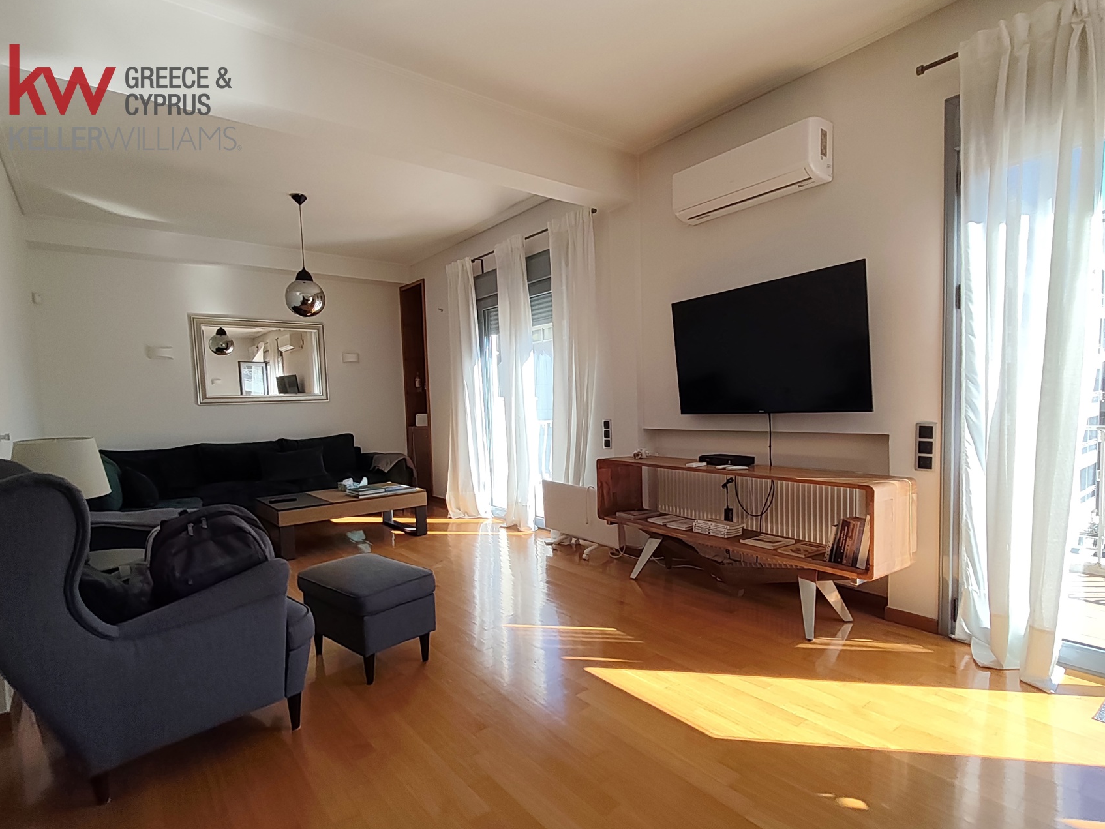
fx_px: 543
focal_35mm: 17
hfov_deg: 91.0
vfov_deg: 74.7
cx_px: 561
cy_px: 440
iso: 50
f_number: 2.2
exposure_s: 1/365
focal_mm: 1.67
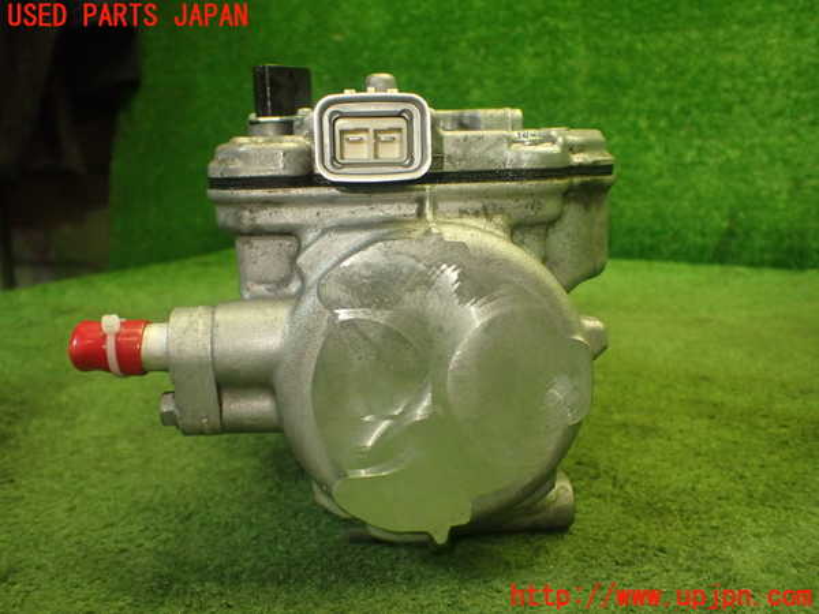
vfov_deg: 46.8
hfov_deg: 60.0
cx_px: 410
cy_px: 307
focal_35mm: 30
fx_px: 710
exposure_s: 1/125
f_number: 2.3
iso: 500
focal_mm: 5.4
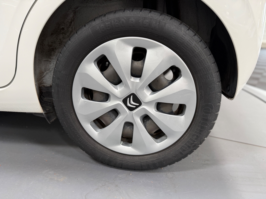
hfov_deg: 71.6
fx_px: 184
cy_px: 100
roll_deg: -0.1
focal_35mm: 24
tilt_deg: -20.4
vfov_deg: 56.8
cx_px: 133
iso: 125
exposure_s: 1/50
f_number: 1.78
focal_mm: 6.76
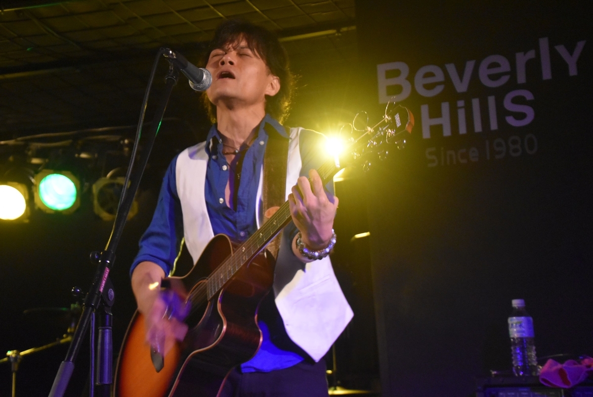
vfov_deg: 20.6
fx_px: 1088
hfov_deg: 30.5
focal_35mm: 66
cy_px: 198
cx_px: 296
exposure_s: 1/60
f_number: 4.8
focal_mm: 44
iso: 4000
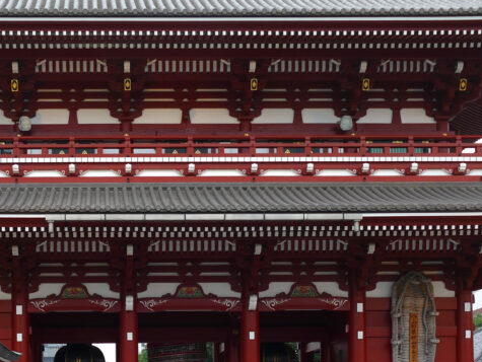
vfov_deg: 25.2
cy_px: 226
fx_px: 808
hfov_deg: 33.2
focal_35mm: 58
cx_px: 211
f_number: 2.9
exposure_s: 1/100
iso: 125
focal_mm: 10.36
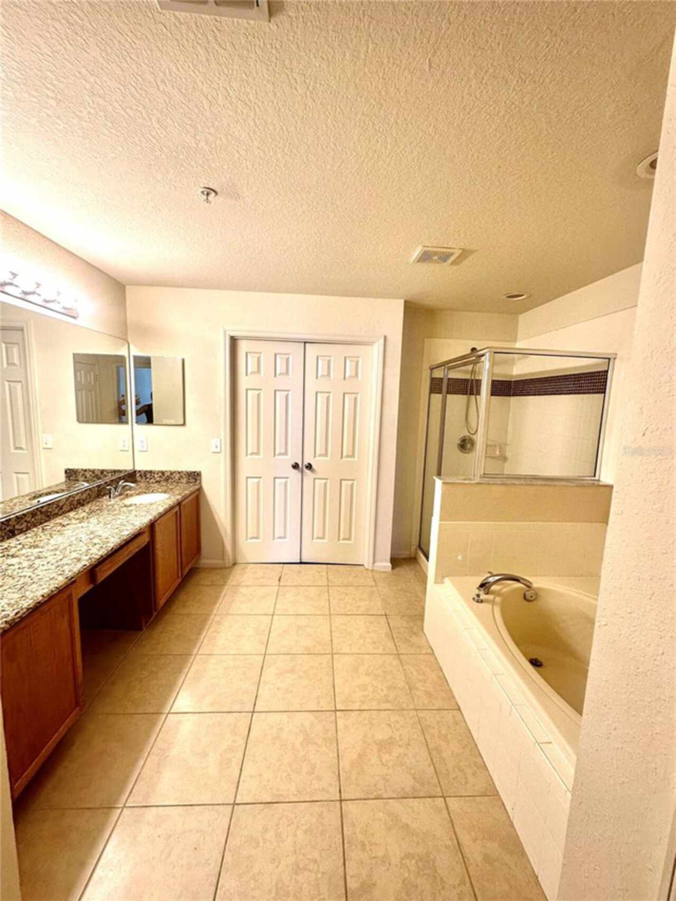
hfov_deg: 85.7
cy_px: 450
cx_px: 338
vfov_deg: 102.1
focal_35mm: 14
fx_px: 364
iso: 125
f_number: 2.2
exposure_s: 1/120
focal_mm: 2.22
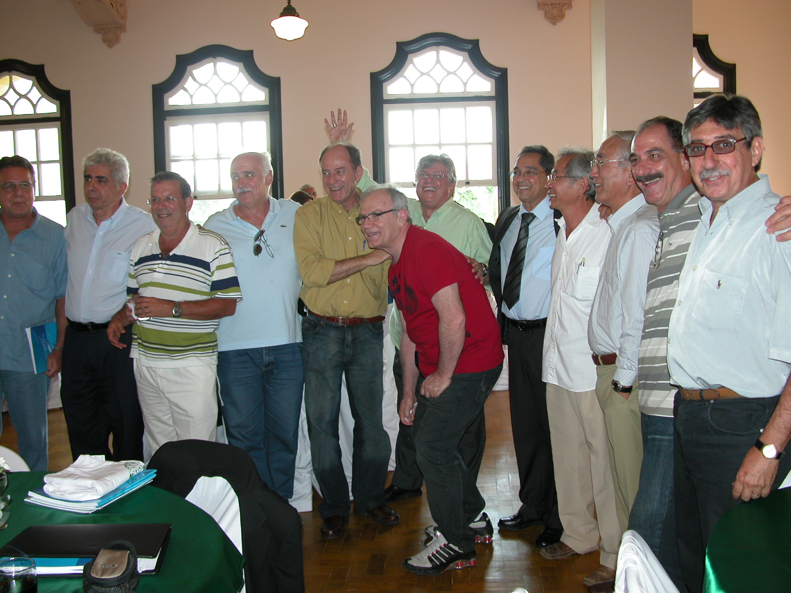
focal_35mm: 35
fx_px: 800
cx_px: 396
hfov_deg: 52.6
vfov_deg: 40.7
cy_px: 296
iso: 100
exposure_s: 1/30
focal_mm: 8.9
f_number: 2.8
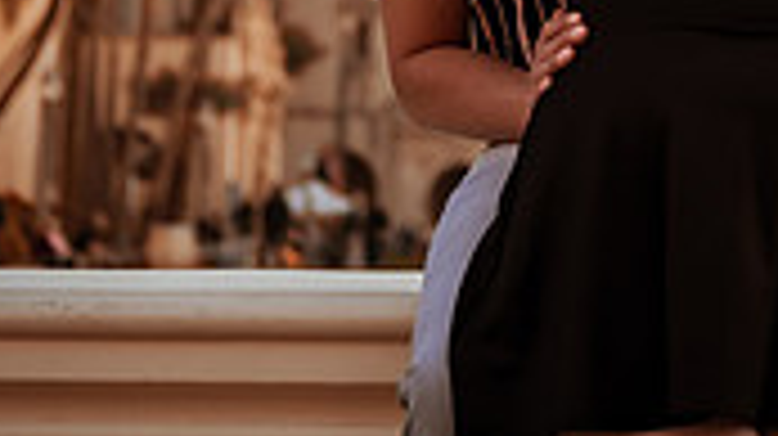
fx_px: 2535
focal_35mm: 123
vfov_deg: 9.2
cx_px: 621
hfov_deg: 17.3
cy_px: -425
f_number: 1.8
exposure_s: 1/640
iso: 100
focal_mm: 35
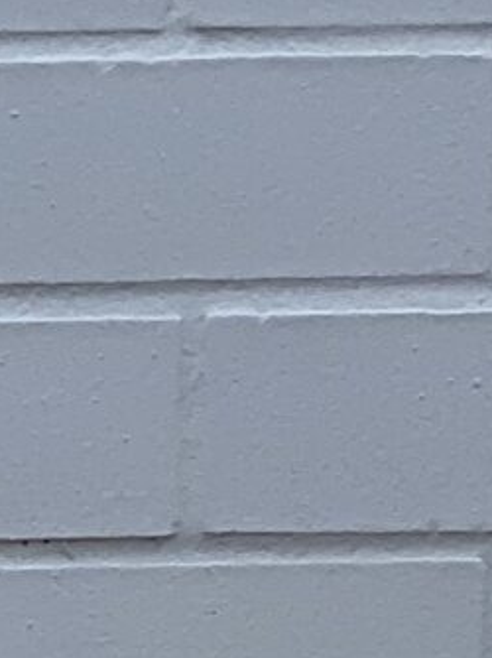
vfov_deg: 4.8
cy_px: 1688
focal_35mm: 399
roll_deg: -0.1
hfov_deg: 3.6
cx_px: -966
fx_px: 7571
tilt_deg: -6.9
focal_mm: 6
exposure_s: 1/675
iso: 20
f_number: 2
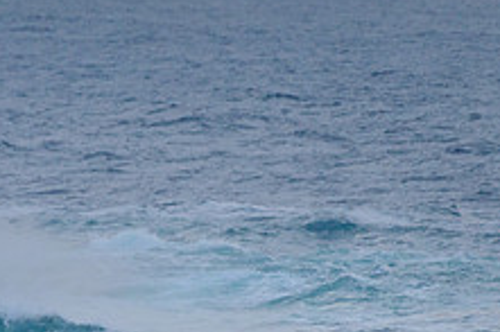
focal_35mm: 1612
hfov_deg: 1.3
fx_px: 22372
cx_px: -74
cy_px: 376
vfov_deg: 0.9
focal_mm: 500
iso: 640
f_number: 5.6
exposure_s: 1/2000
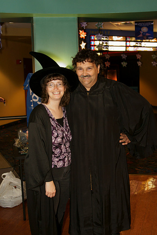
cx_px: 78
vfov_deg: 46.4
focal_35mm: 42
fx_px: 275
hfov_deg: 31.9
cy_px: 118
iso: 800
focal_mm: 28
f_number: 2.8
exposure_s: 1/60
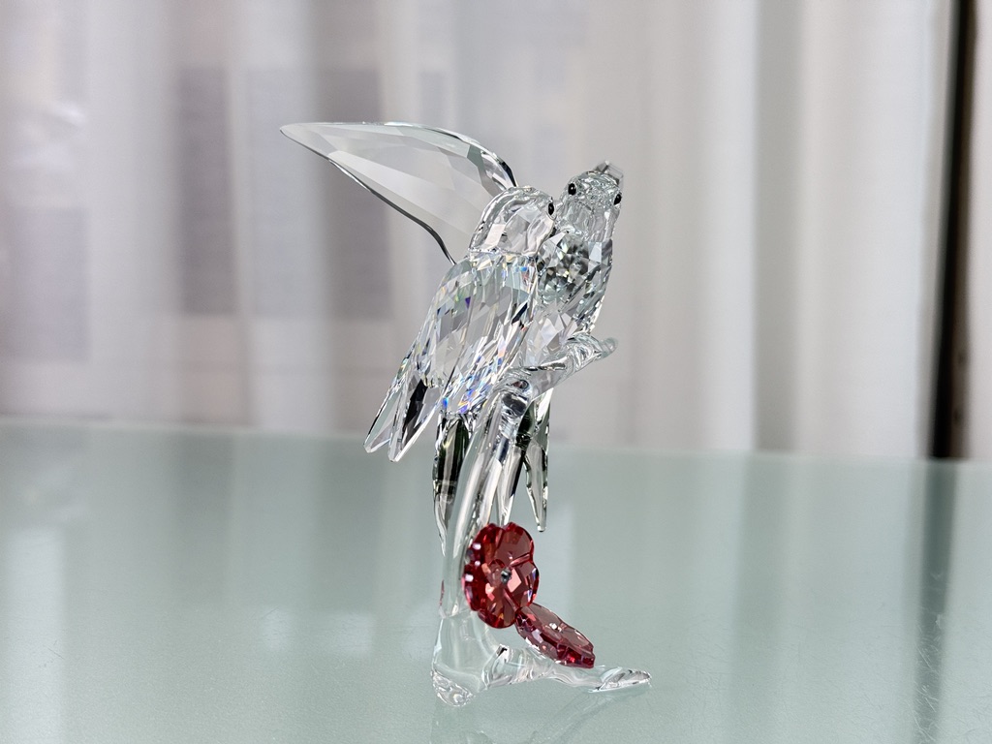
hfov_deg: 39.7
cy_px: 372
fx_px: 1376
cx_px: 496
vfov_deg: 30.3
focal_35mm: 48
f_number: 1.78
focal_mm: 6.76
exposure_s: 1/100
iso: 50
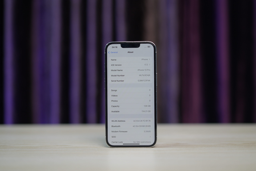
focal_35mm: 50
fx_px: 356
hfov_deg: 39.6
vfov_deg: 27.0
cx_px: 128
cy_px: 86
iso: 250
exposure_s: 1/100
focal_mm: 50
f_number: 2.2
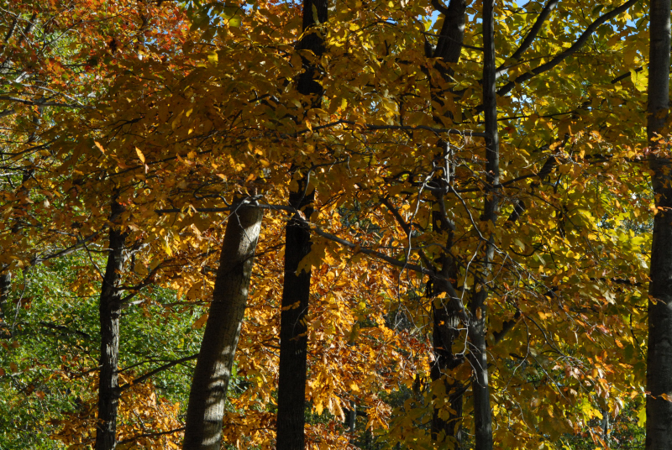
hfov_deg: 21.9
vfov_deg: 14.8
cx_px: 336
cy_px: 225
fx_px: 1739
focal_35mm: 93
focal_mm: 62
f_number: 10
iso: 800
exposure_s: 1/400
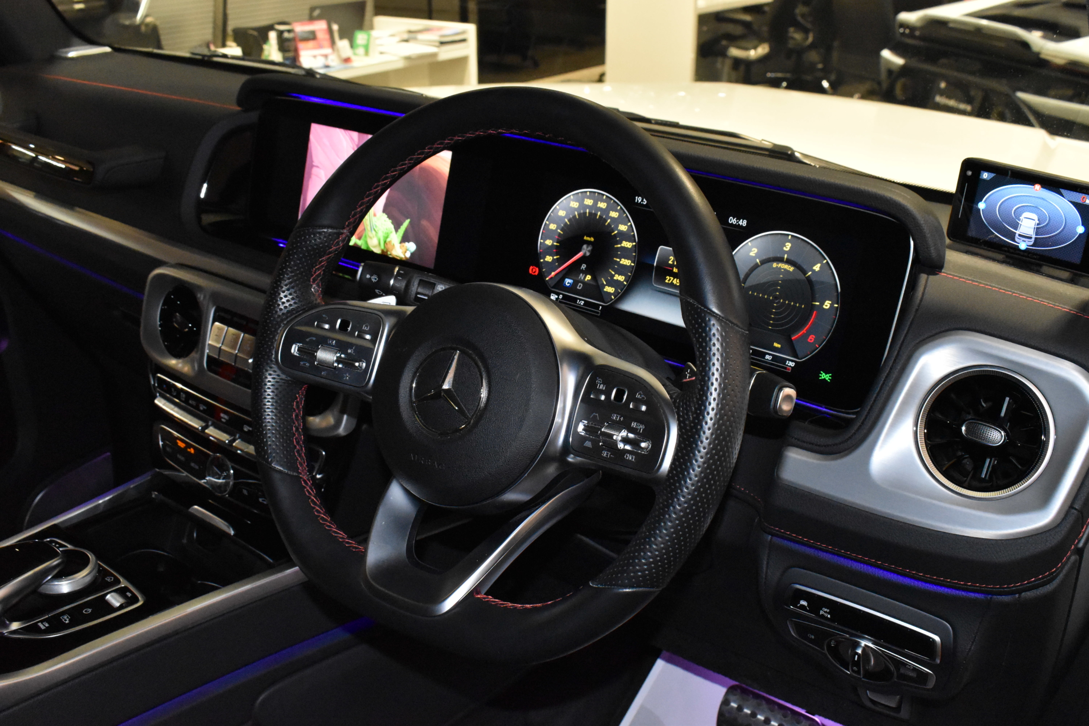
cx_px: 544
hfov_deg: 53.1
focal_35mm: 36
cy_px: 363
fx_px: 1089
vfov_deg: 36.9
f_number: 9
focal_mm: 24
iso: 6400
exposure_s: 1/60
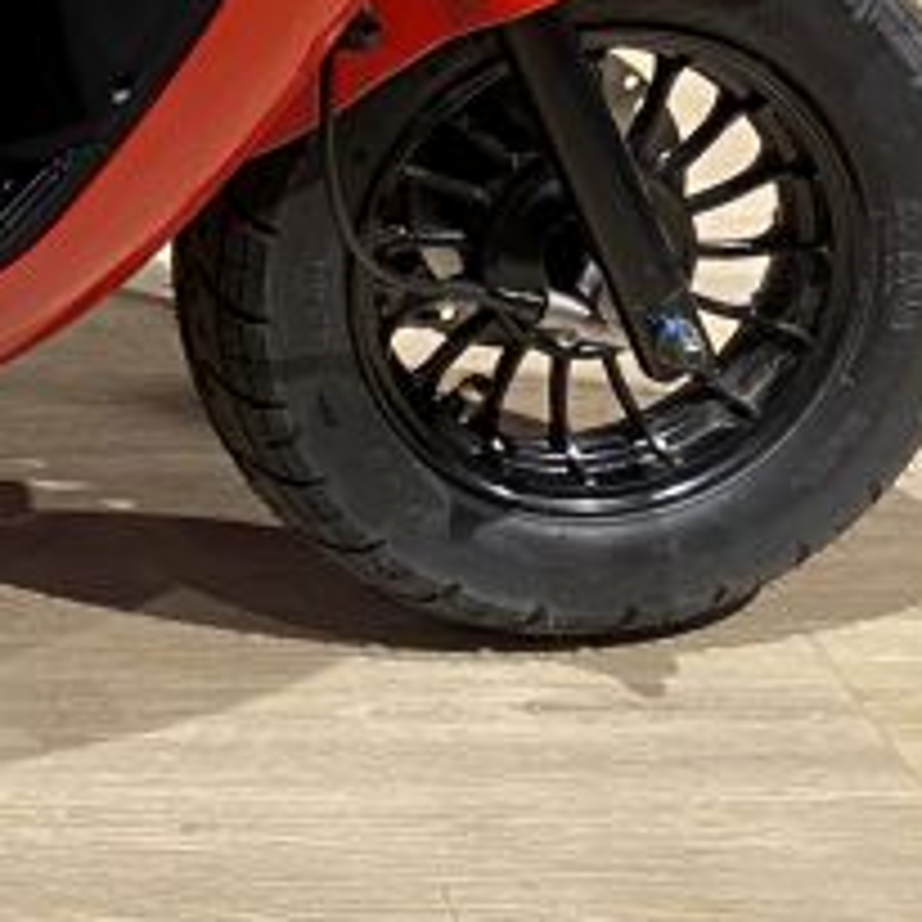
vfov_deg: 13.3
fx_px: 3586
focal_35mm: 119
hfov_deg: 12.9
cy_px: -695
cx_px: -891
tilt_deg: -11.5
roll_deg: +1.6
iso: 125
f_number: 1.8
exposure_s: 1/50
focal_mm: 4.25
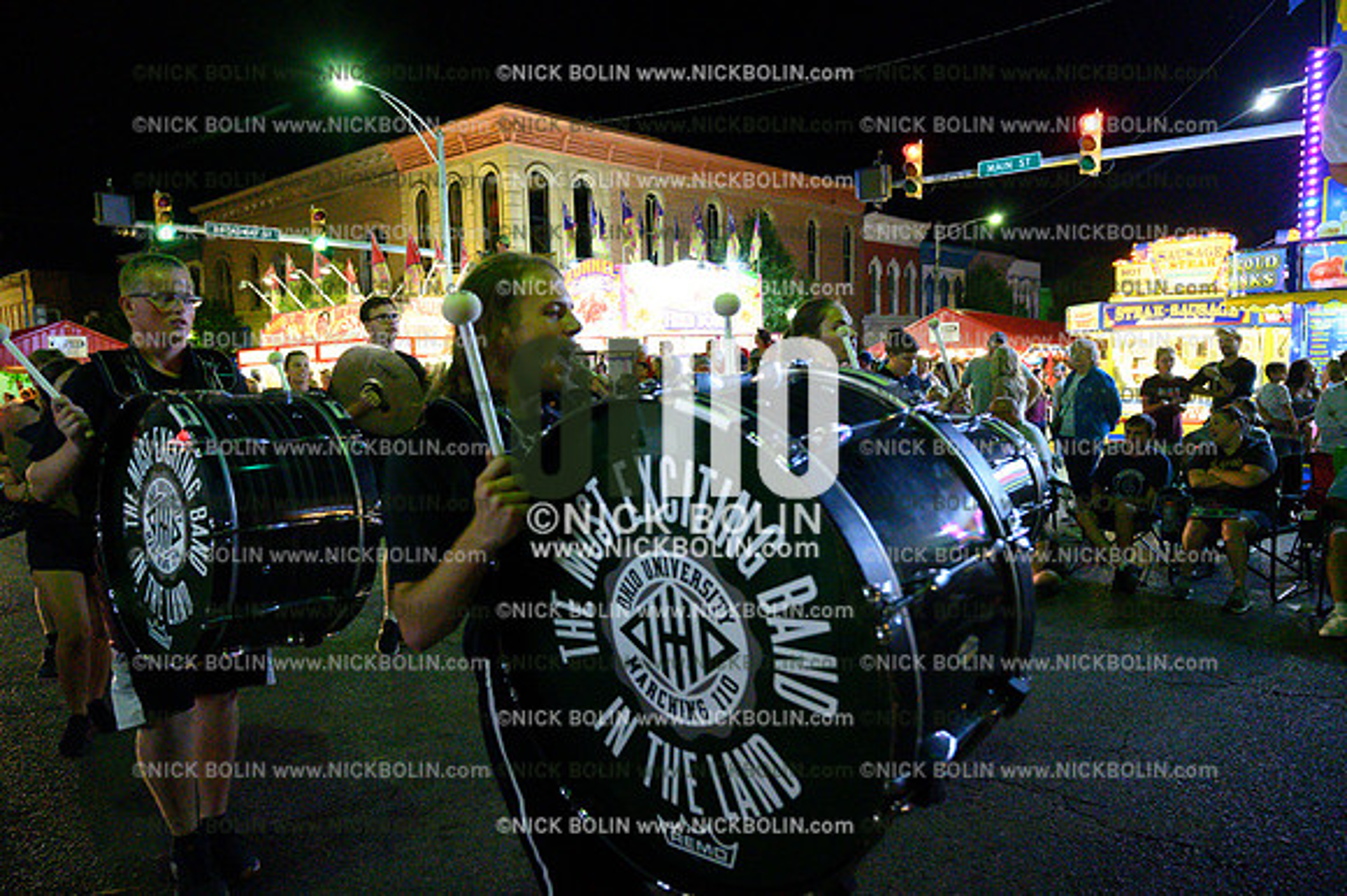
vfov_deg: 53.1
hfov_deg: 73.8
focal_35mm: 24
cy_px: 448
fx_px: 897
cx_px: 674
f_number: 4
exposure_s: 1/400
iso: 32000
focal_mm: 24
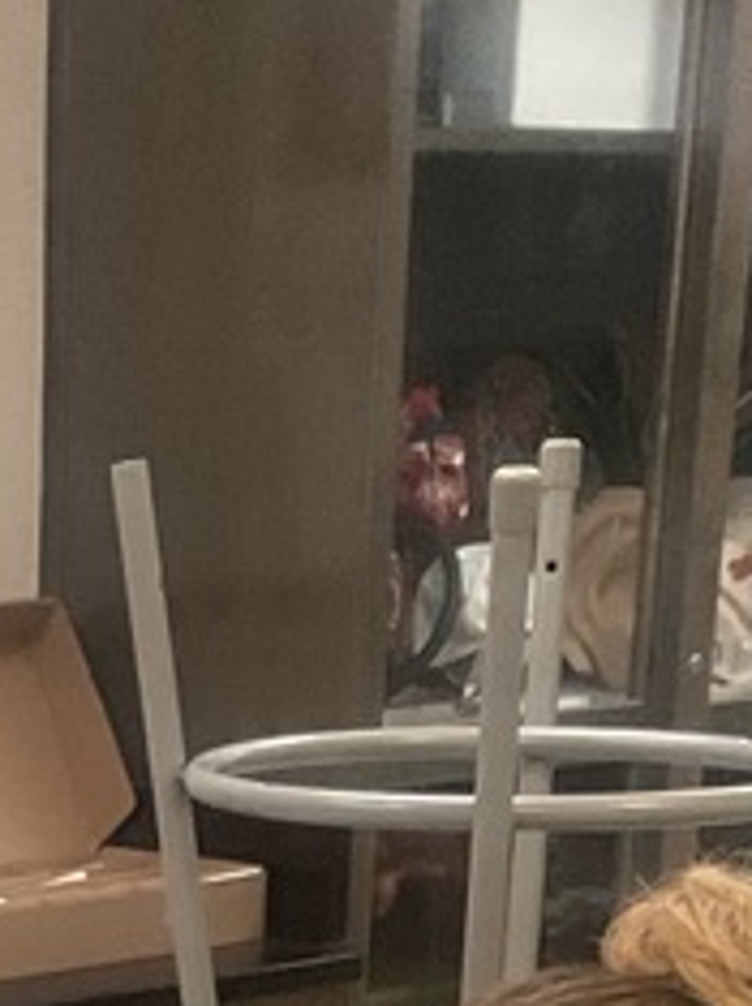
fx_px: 3685
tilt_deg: -24.1
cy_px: 2029
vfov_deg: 13.3
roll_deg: +0.9
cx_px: -262
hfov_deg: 11.3
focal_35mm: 127
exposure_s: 1/60
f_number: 1.8
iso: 80
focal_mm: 3
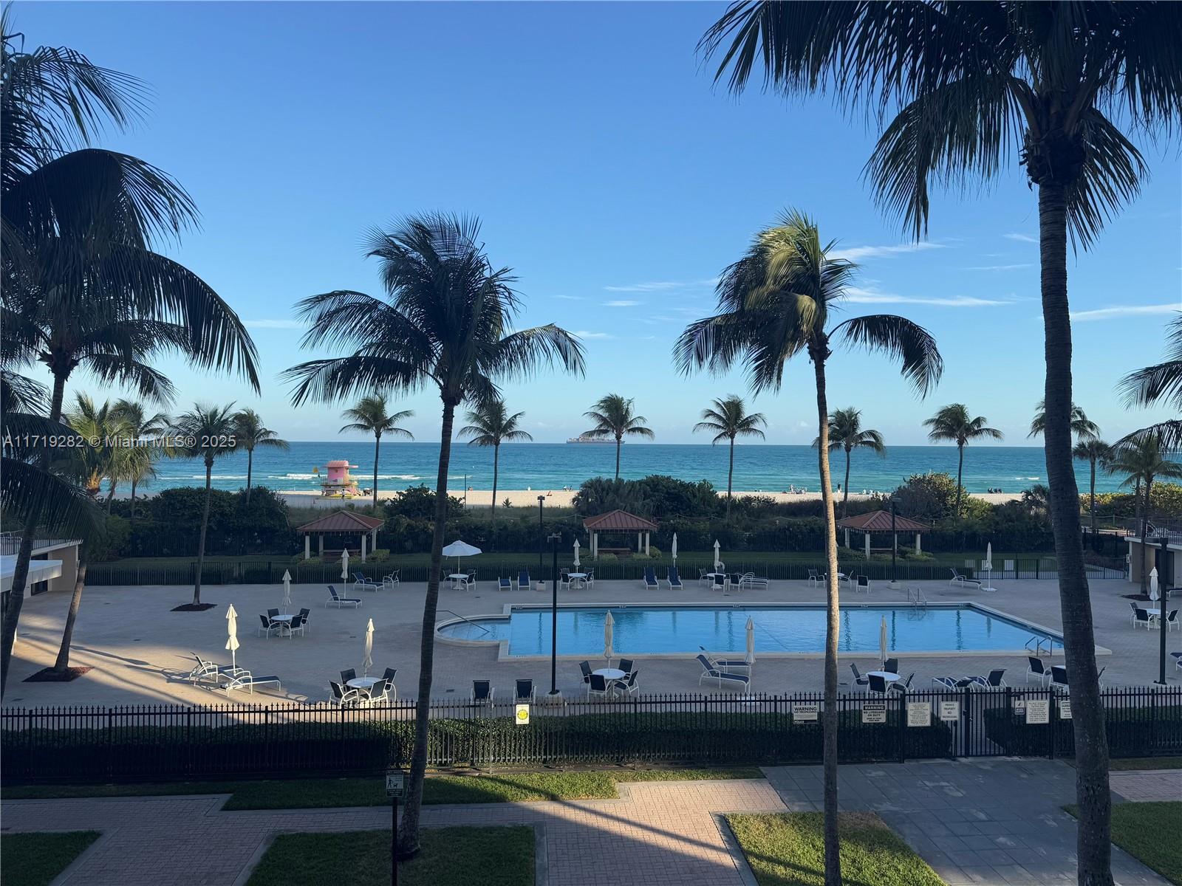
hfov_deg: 71.6
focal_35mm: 24
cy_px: 443
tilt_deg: -0.8
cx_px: 591
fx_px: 820
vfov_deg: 56.8
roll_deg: -0.8
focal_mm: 6.76
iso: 80
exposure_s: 1/2833
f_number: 1.78
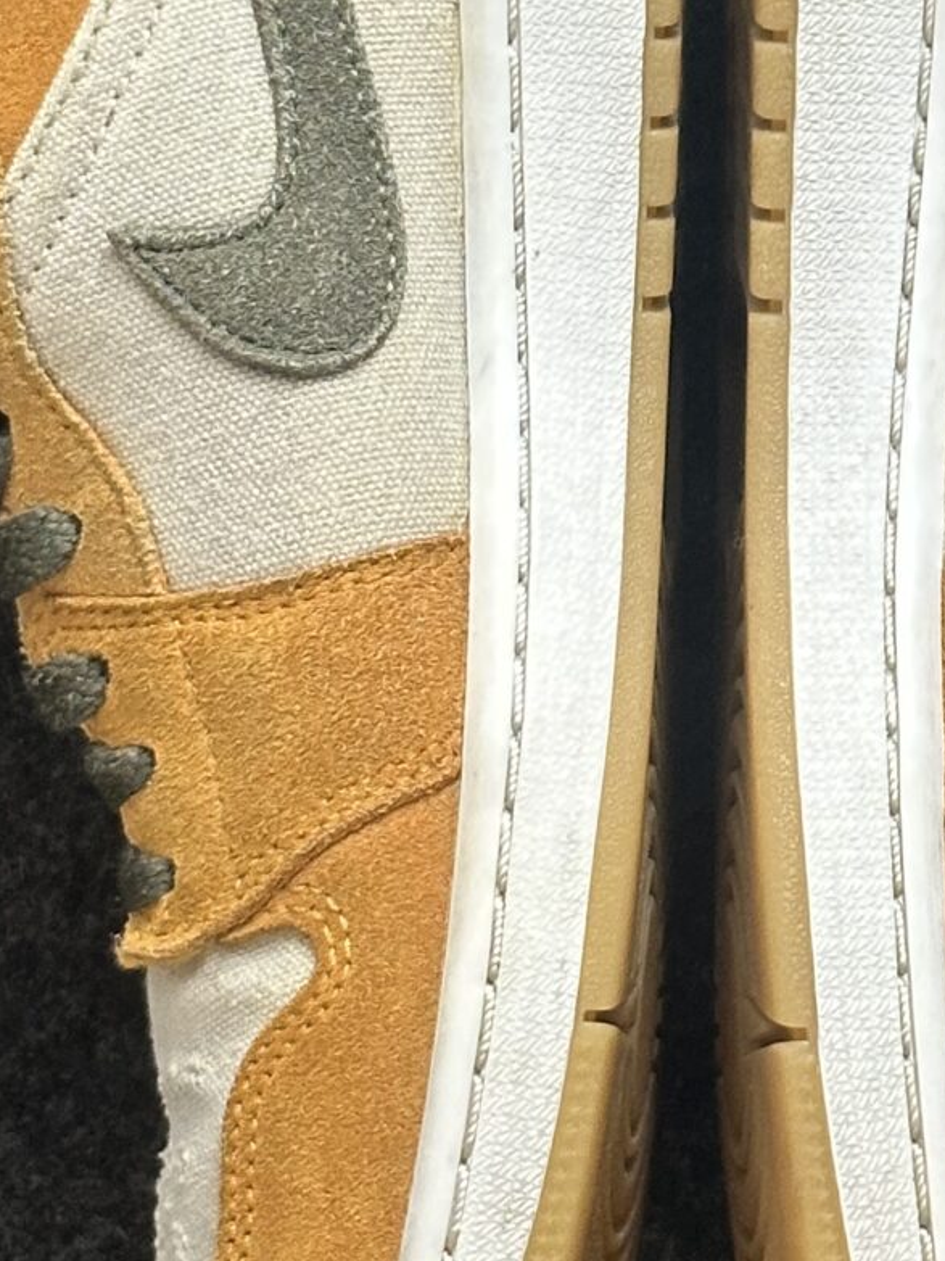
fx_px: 5716
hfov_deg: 9.4
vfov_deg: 12.6
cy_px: 436
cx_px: 683
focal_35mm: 157
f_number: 1.78
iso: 250
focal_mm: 6.86
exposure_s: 1/33
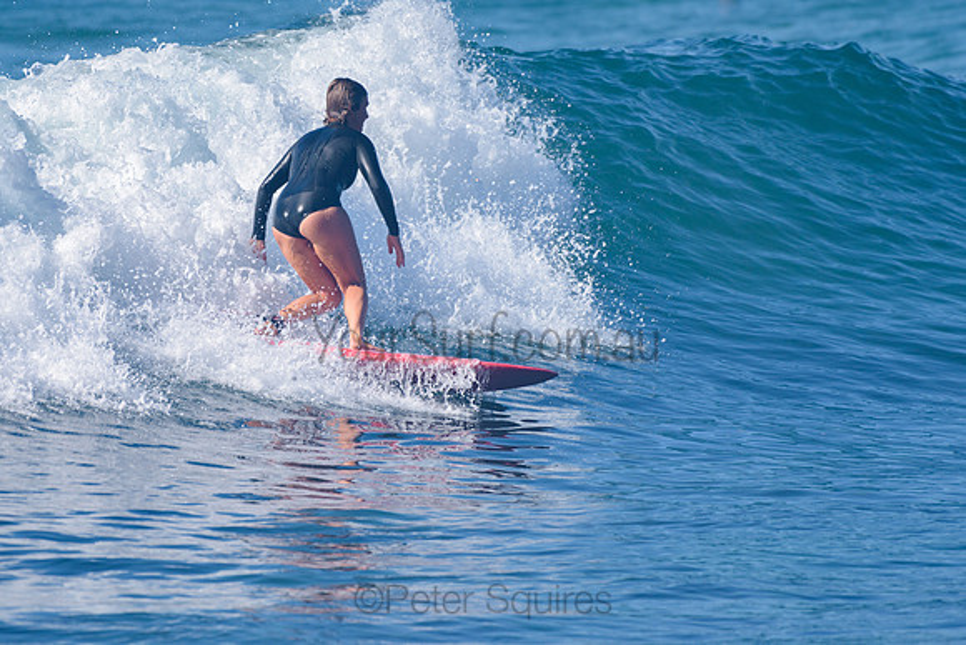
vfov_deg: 2.2
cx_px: 374
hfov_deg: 3.4
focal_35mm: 613
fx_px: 16446
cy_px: 250
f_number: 5.6
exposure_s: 1/2000
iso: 125
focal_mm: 500
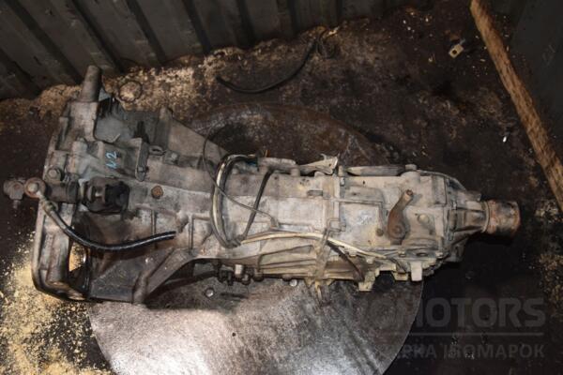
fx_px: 563
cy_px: 188
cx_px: 282
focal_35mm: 36
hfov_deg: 53.1
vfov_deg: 36.9
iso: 800
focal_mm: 24
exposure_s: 1/60
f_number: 5
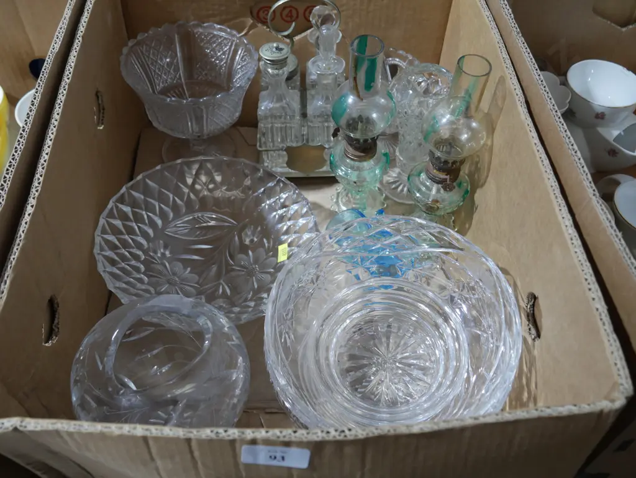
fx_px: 625
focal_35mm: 34
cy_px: 239
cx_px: 318
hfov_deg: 53.9
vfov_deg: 41.8
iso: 1000
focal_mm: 17
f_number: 4
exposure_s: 1/60
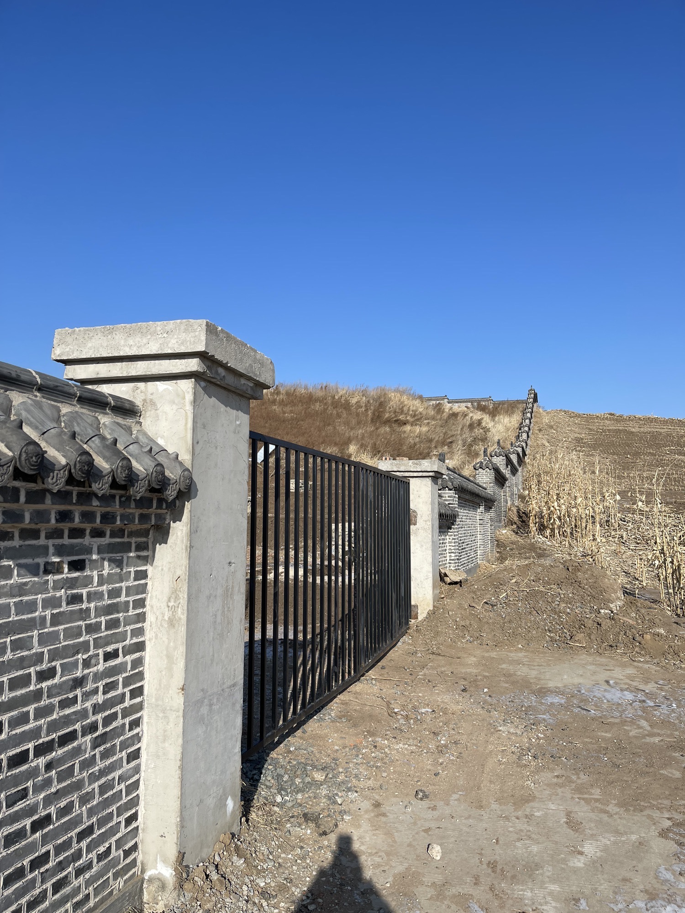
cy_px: 456
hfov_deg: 53.1
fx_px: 686
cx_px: 342
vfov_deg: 67.3
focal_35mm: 26
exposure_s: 1/4717
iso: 32
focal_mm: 5.1
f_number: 1.6
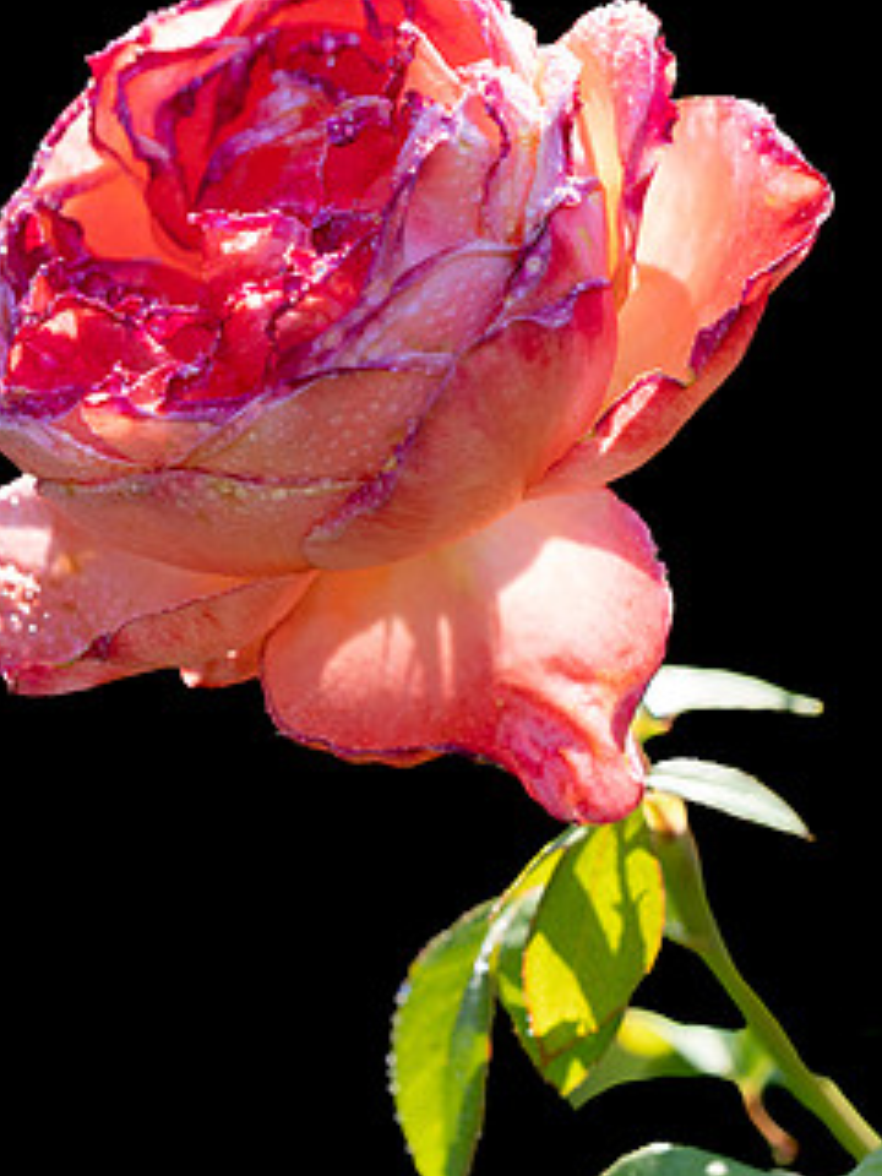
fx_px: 14336
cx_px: 371
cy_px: 628
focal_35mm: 422
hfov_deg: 3.5
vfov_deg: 4.7
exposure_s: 1/640
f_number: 4
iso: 200
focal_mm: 150
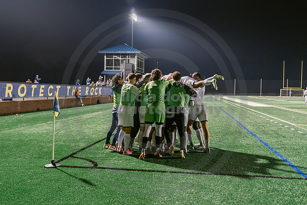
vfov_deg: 36.9
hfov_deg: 53.1
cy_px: 103
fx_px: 307
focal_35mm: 36
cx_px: 153
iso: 2500
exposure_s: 1/80
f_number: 4
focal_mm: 36
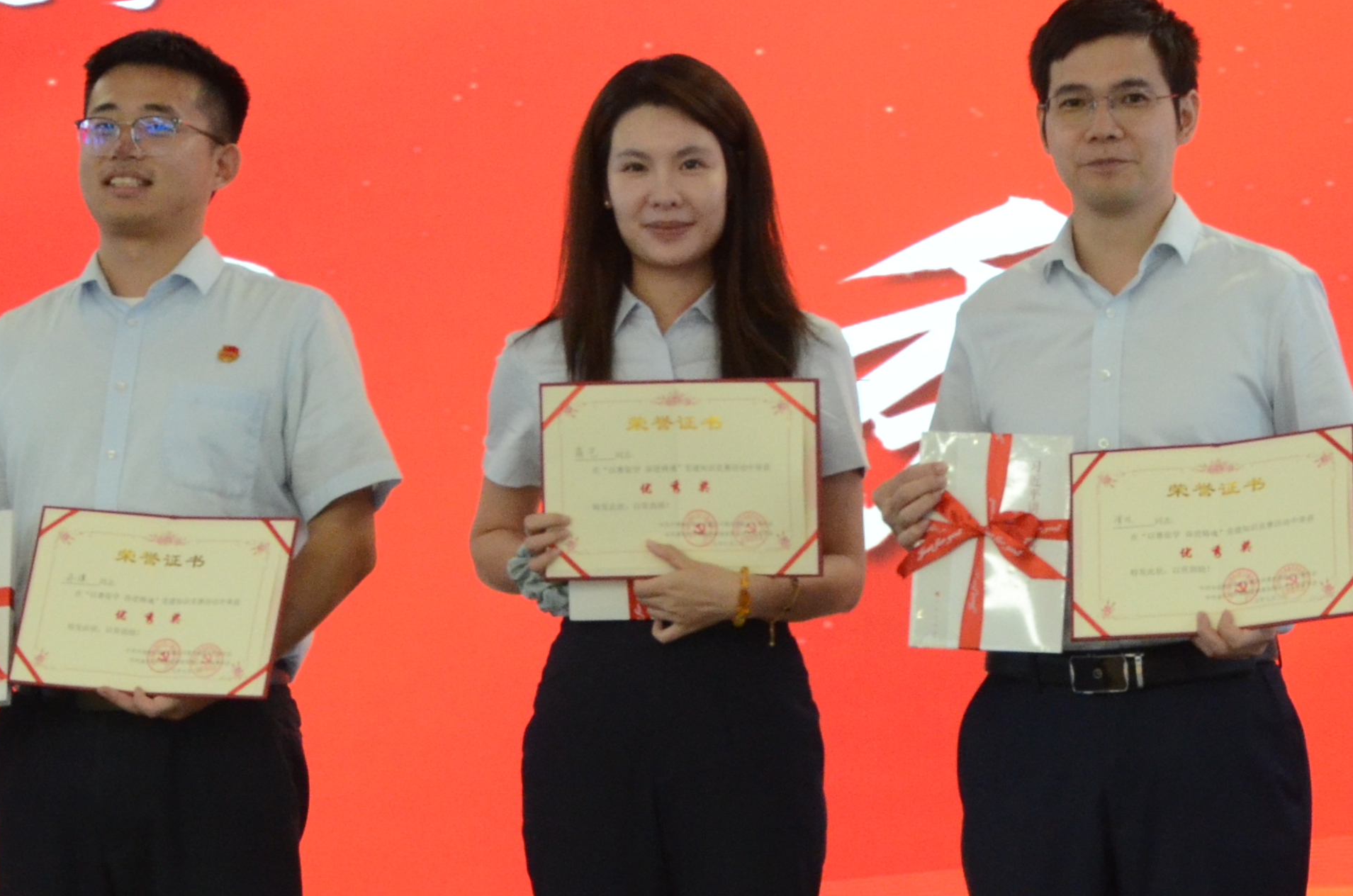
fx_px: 6536
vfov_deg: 7.8
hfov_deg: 11.8
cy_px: 533
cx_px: 548
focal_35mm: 174
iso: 1600
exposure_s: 1/125
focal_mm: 45
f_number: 6.3
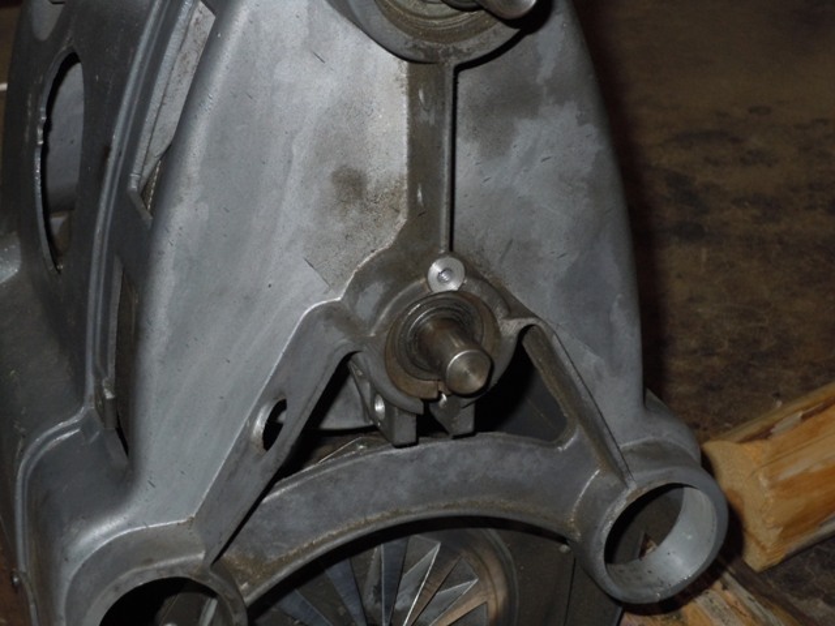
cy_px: 313
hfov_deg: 26.3
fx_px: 1785
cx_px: 418
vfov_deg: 19.9
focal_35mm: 74
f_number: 5.2
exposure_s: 1/40
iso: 320
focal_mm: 13.2
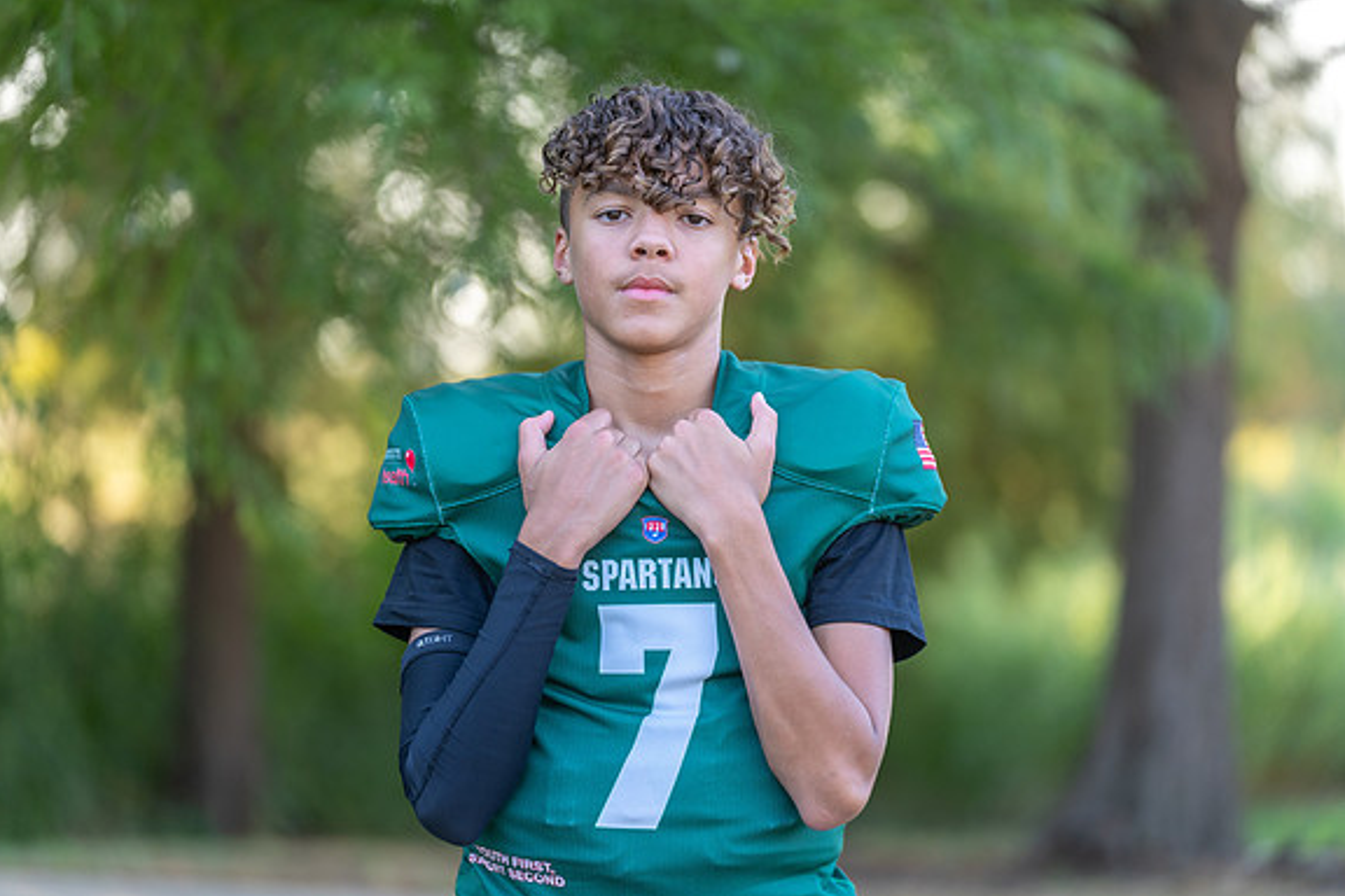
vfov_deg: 10.5
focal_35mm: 131
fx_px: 4894
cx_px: 670
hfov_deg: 15.6
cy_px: 449
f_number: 2.8
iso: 250
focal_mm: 130
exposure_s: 1/320
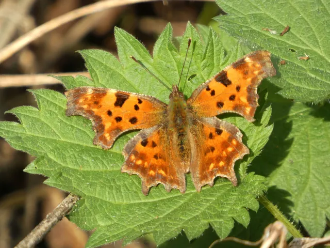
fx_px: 10982
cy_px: 124
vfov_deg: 1.3
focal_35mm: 1152
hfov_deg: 1.7
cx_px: 165
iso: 100
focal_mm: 206.4
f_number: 5.8
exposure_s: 1/125
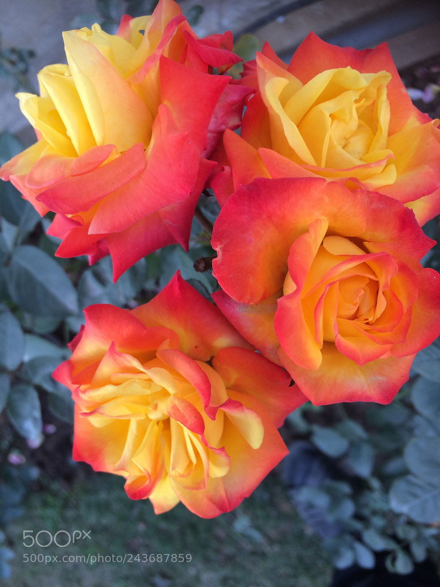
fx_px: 491
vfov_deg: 61.7
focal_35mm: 29
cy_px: 294
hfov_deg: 48.2
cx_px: 220
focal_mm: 4.15
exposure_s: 1/103
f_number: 2.2
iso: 32
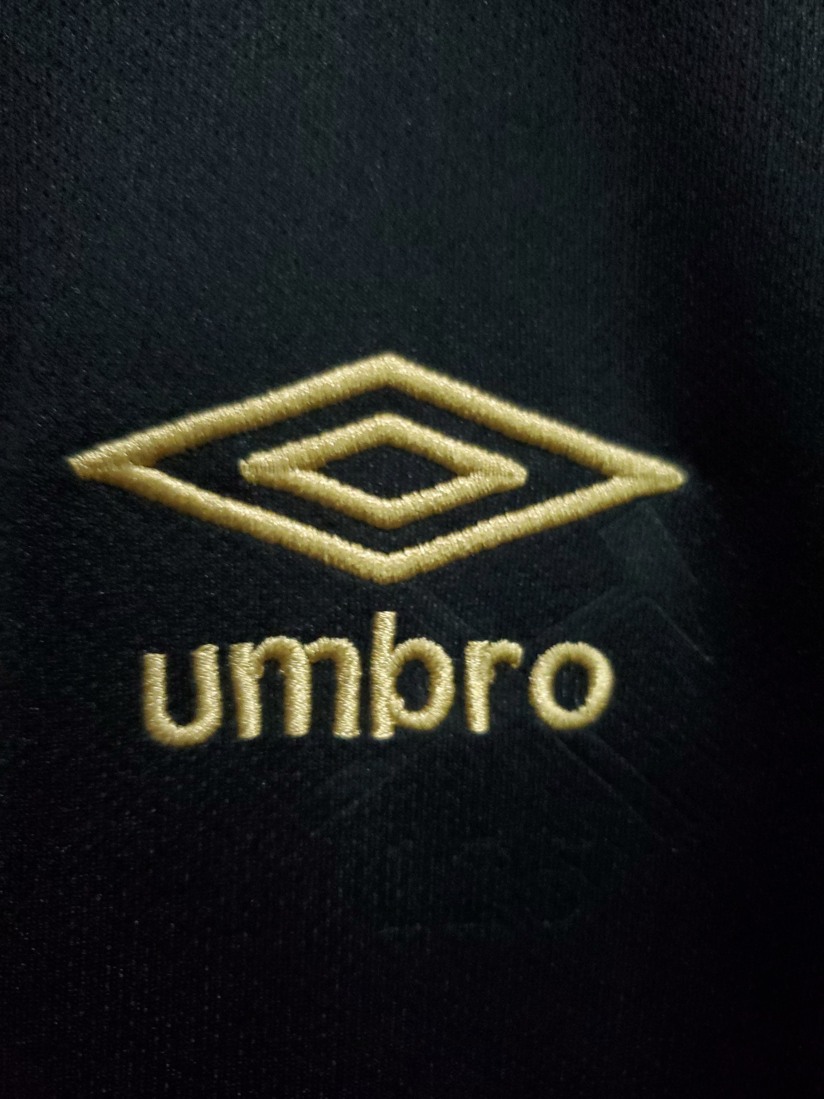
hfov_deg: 53.1
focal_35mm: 26
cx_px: 412
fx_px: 825
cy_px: 550
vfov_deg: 67.3
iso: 640
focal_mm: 4.3
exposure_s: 1/30
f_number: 1.5
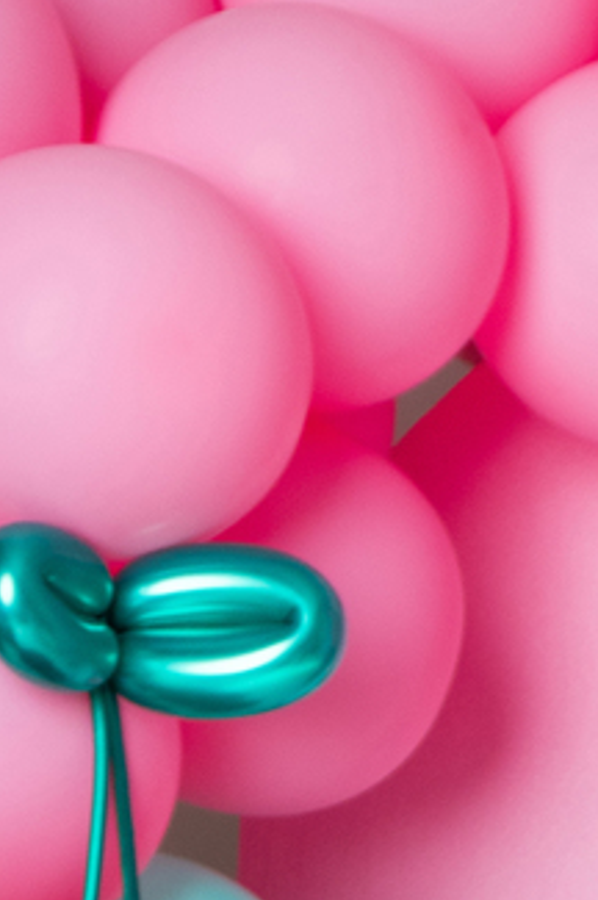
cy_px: 997
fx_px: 4844
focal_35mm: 194
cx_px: 1642
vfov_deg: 10.5
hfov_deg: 6.6
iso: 250
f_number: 4
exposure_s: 1/160
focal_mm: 35
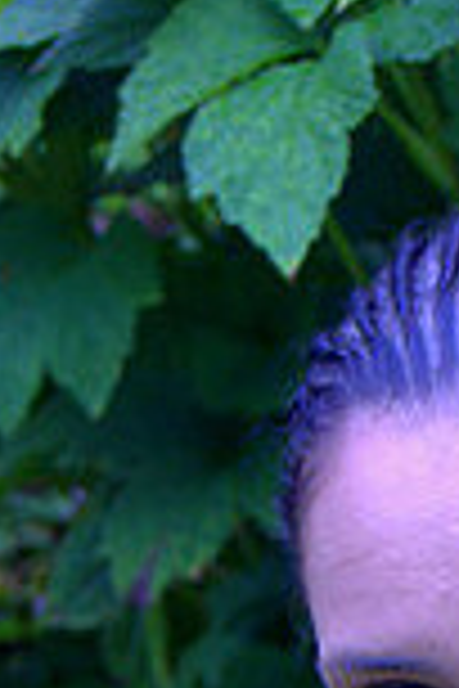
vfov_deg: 10.3
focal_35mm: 198
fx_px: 3795
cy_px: 697
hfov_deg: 6.8
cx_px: 628
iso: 100
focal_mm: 45
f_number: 5.6
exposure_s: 1/160
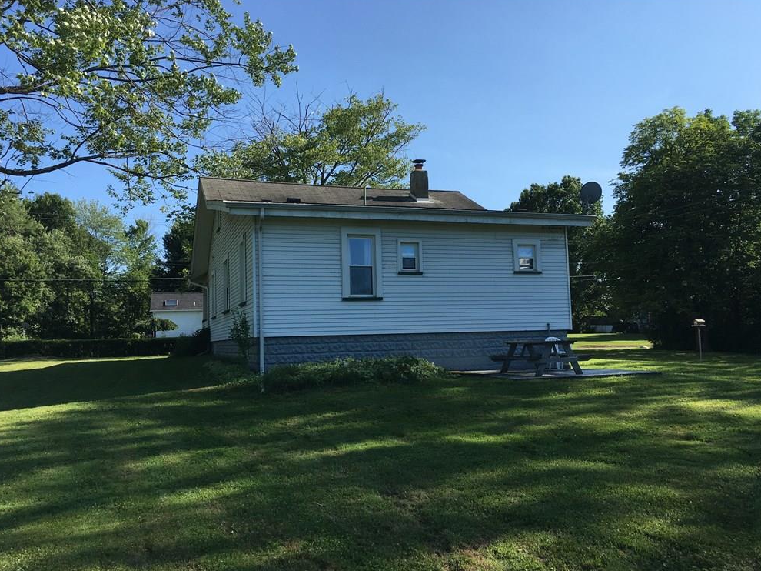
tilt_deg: +5.5
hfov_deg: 60.0
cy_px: 288
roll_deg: +1.9
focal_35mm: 30
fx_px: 659
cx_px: 385
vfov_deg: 46.8
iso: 25
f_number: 2.2
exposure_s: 1/1282
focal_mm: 4.15
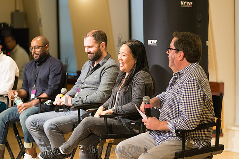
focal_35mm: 112
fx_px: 744
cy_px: 80
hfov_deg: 18.3
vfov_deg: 12.2
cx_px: 120
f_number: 2.8
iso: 4000
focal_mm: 112
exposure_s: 1/400
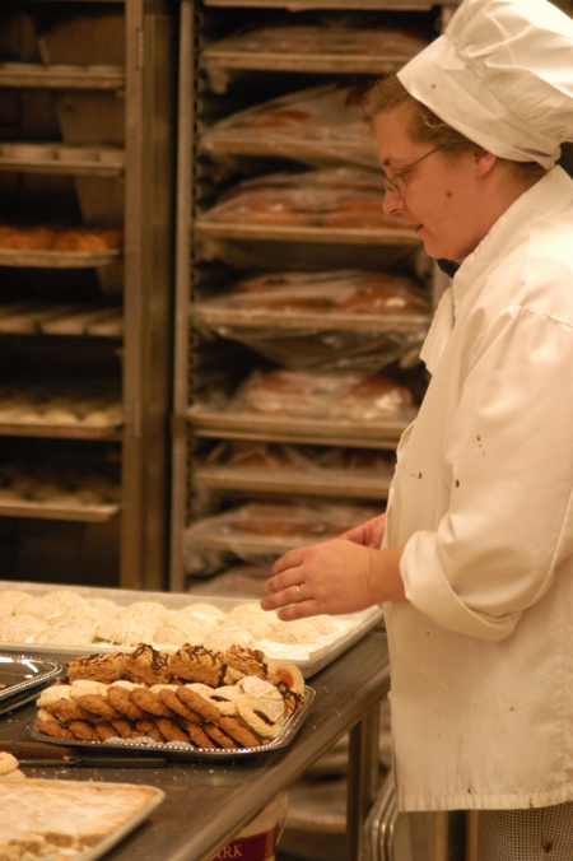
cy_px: 430
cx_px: 286
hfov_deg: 10.7
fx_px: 3047
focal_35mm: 128
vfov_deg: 16.1
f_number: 2.8
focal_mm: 85
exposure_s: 1/125
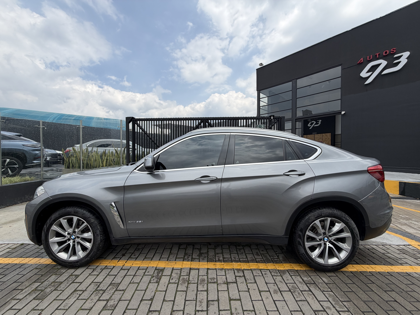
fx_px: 170
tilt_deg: -1.0
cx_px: 210
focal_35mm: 14
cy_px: 158
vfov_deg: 85.7
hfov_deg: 102.1
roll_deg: -0.3
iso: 20
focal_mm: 2.22
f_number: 2.2
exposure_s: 1/770
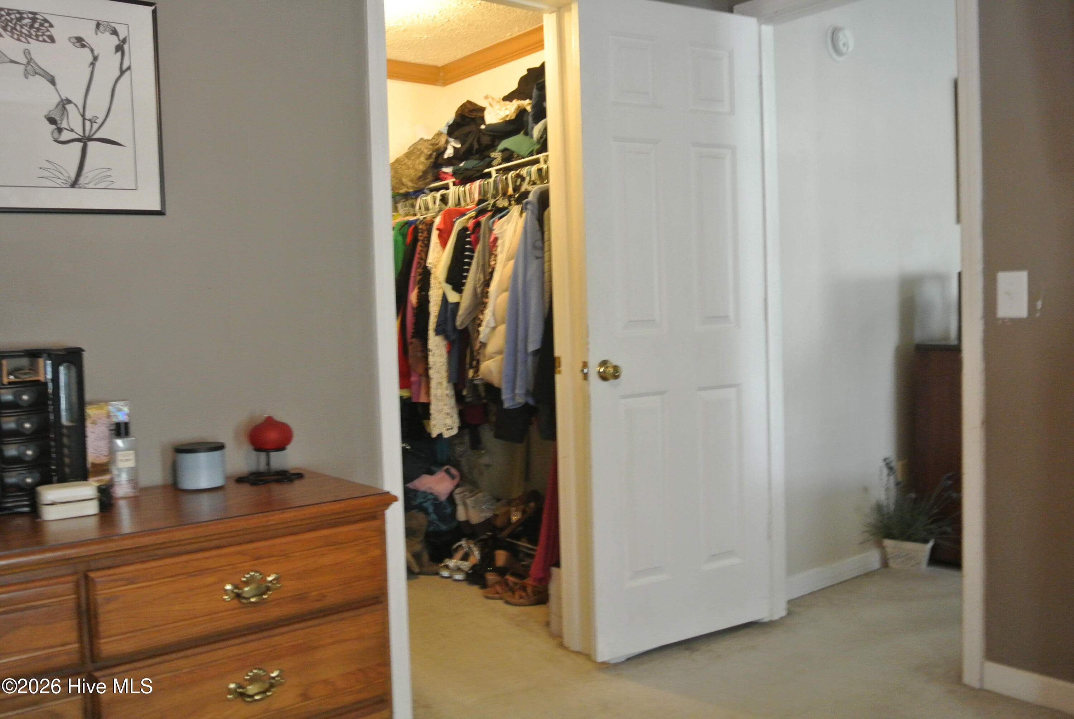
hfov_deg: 60.2
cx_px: 537
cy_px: 360
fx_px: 926
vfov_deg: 42.4
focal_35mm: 31
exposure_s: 1/15
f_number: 3.8
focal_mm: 11.8
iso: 800
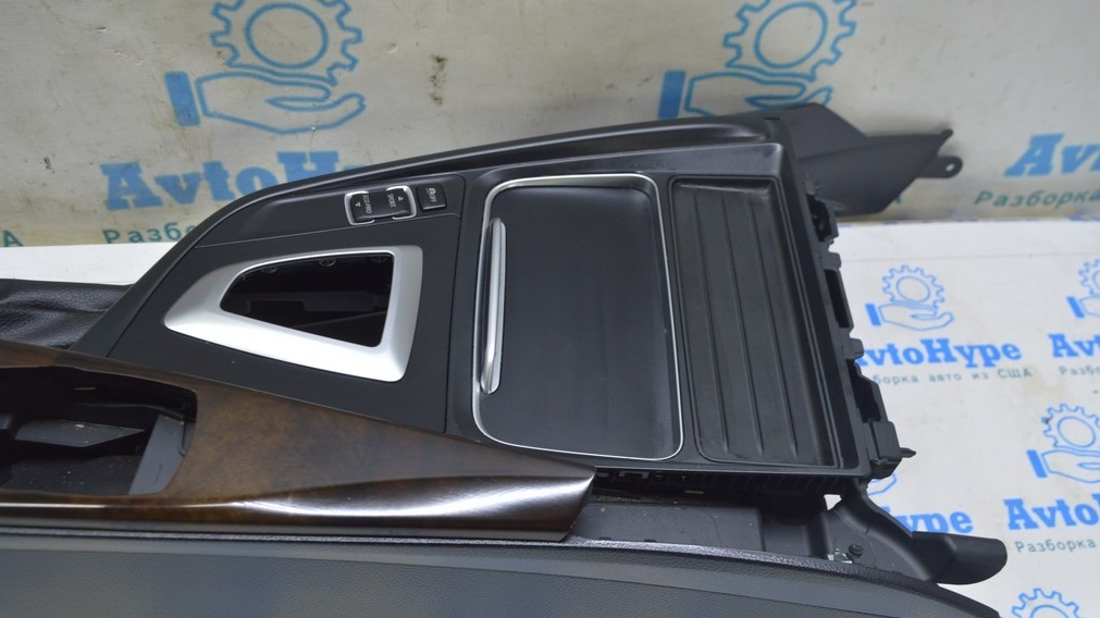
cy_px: 349
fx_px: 1021
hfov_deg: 56.6
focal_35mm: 35
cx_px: 546
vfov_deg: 33.6
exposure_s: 1/20
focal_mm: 22
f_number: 5.6
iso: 400
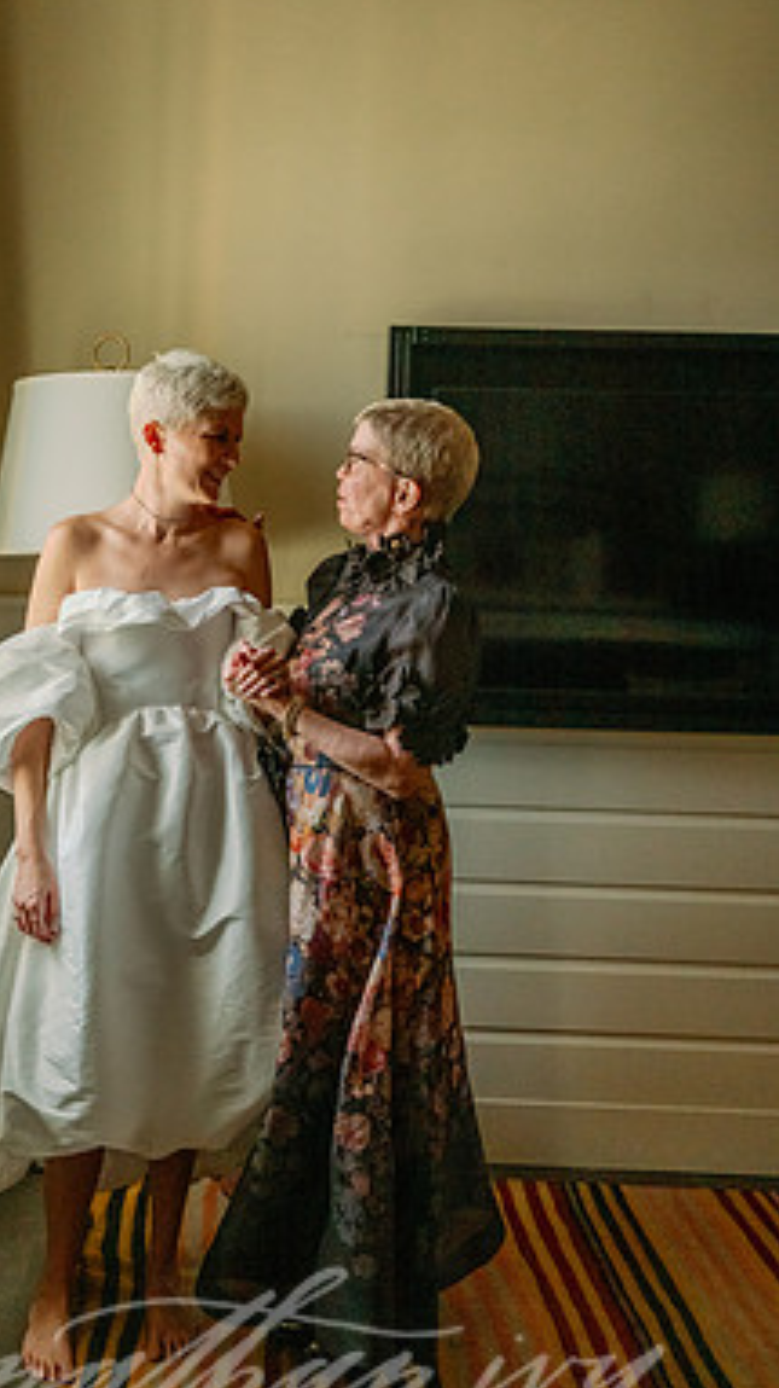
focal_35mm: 40
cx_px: 239
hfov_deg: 29.4
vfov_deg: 50.5
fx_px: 1471
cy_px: 707
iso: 3200
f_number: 2.8
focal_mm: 32.5
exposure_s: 1/1250
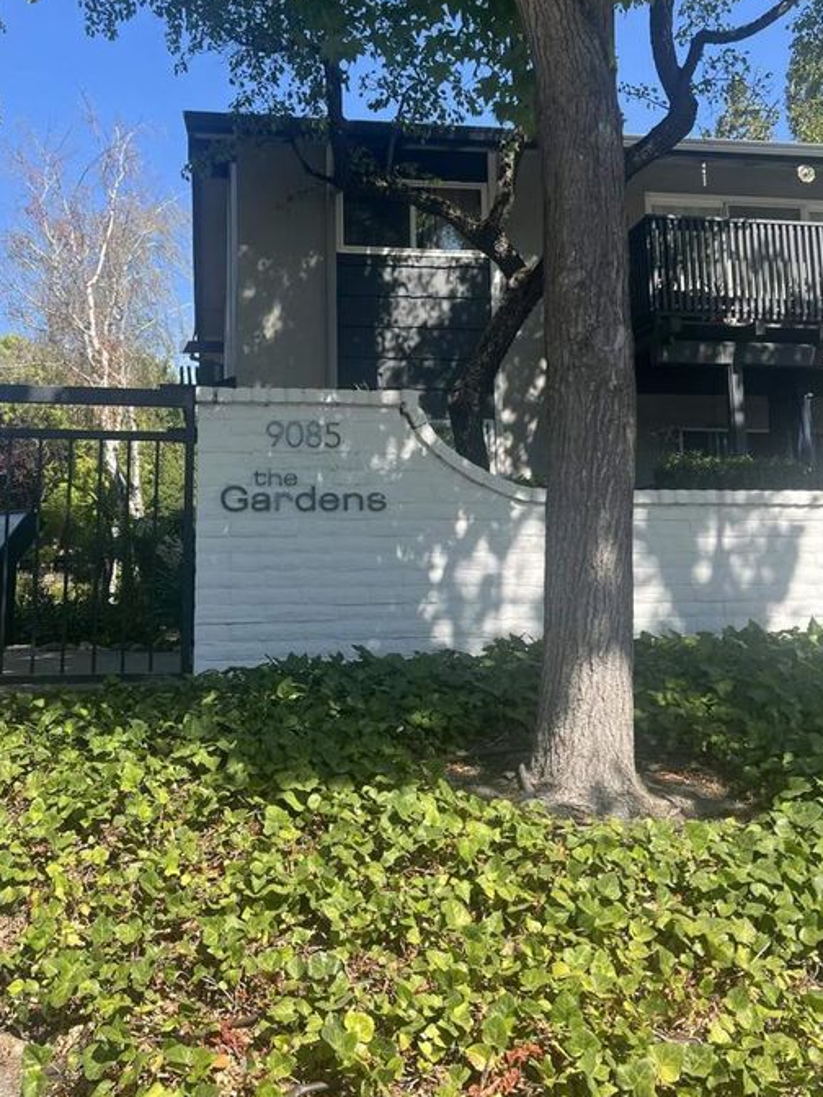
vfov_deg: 54.9
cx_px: 363
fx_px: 1046
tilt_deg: +8.7
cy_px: 438
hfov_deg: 42.9
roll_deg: +0.5
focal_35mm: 33
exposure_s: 1/1531
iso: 50
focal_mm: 5.7
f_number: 1.5
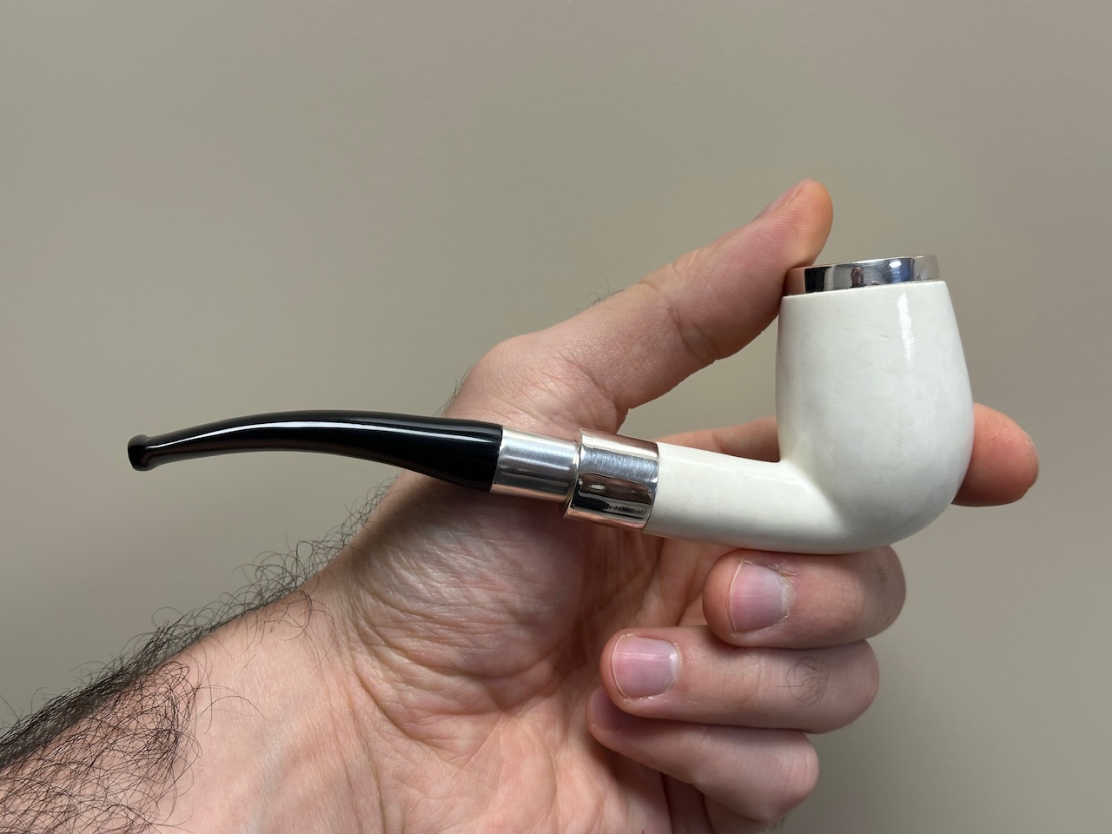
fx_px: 1542
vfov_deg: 30.3
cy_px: 417
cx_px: 556
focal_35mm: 48
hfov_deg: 39.7
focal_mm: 6.86
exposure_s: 1/121
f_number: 1.78
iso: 80
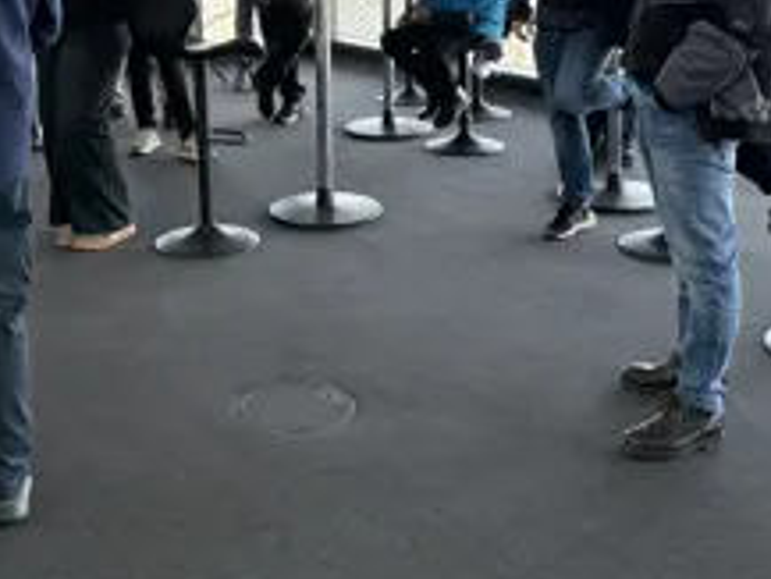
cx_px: 327
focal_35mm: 53
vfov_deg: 26.2
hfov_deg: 36.1
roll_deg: +1.1
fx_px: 1181
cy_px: 11
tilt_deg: -7.8
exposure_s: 1/243
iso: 125
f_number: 1.78
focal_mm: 6.76
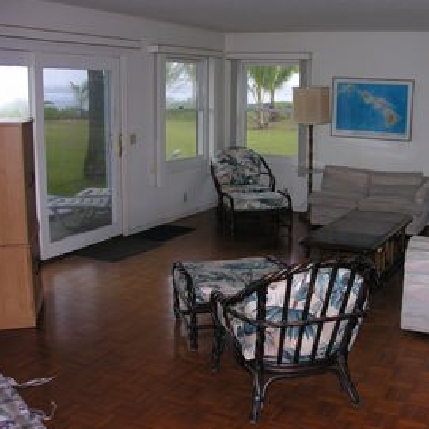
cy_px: 215
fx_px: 589
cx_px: 285
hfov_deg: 39.6
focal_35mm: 42
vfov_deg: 40.0
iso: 62
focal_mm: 8.9
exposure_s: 1/60.1
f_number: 2.8
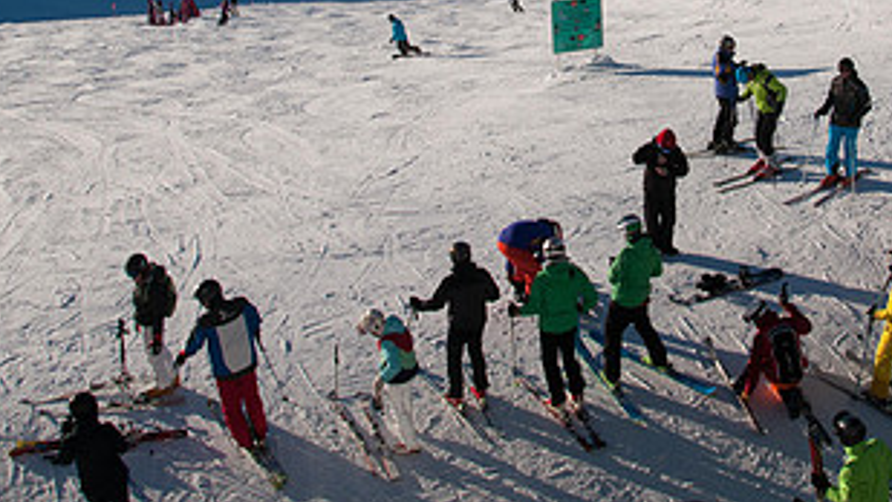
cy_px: -50
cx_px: 606
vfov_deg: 21.5
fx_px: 1254
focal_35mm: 53
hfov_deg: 38.6
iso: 320
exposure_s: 1/80
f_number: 18
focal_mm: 18
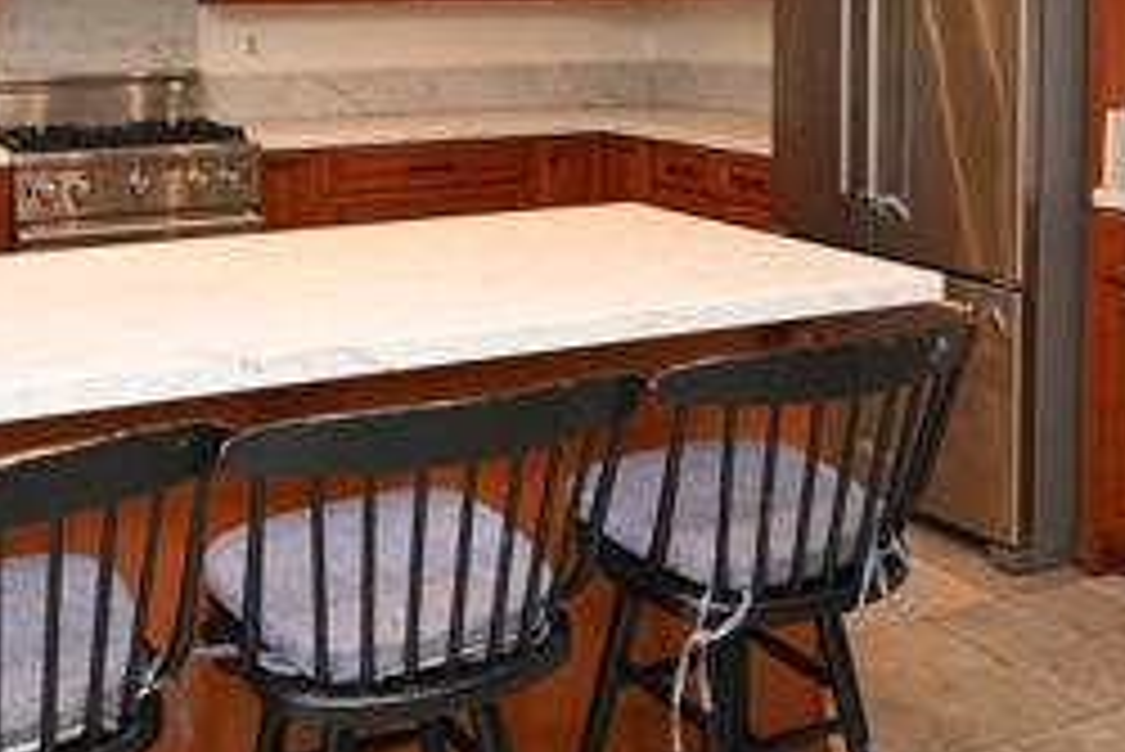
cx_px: 410
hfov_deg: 42.3
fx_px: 1438
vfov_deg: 28.2
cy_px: 74
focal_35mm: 46
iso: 450
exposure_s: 1/100
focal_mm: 12
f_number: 3.5
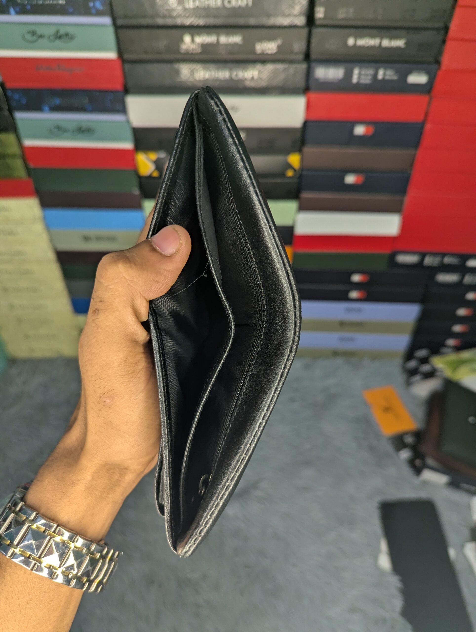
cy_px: 316
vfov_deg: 71.5
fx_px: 439
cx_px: 238
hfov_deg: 56.9
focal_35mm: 24
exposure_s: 1/116
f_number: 1.85
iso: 337
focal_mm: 6.81
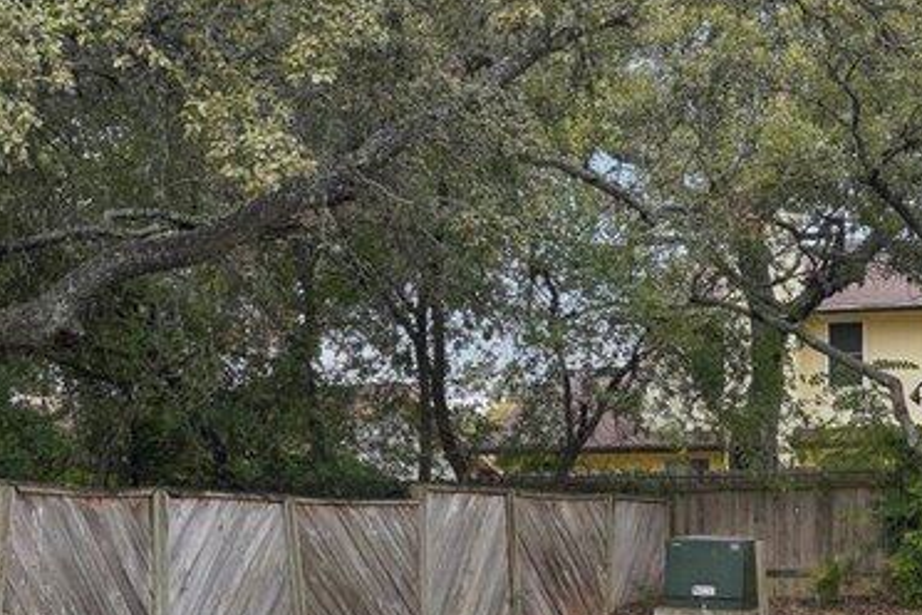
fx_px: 1951
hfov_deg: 26.5
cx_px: 577
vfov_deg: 17.7
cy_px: 518
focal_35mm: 76
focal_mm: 17.5
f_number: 8
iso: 100
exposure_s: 1/200
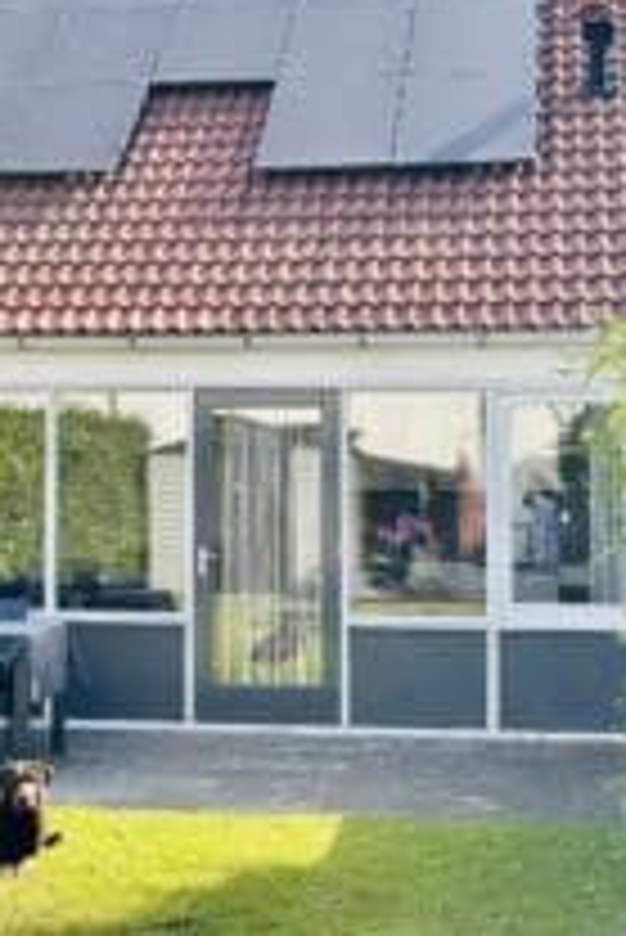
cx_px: 194
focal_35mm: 84
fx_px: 2187
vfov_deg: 24.1
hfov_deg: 16.2
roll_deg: +0.1
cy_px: 353
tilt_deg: +3.0
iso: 64
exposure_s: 1/1212
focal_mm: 6.86
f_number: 1.78
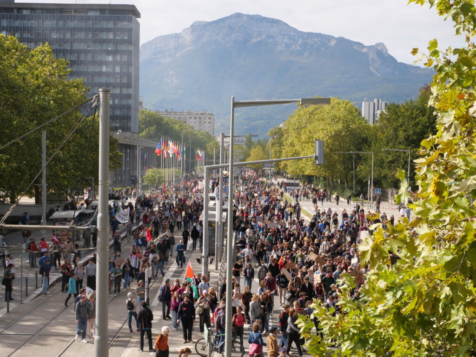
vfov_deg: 26.1
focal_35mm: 56
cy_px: 178
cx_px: 238
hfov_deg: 34.3
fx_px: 770
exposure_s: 1/100
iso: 200
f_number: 16
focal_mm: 28
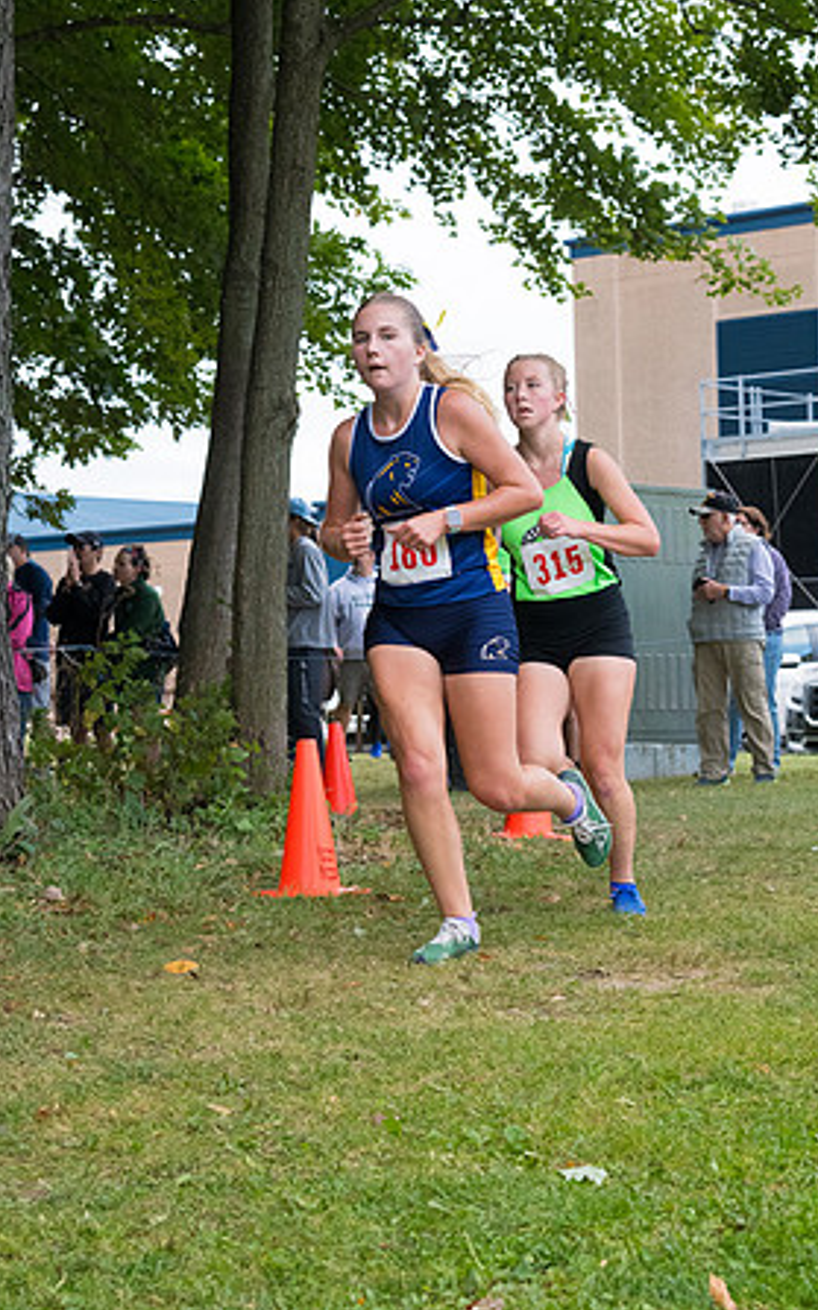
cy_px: 654
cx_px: 430
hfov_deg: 16.3
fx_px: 2856
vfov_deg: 25.8
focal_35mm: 80
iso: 2000
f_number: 5.6
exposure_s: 1/1250
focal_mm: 52
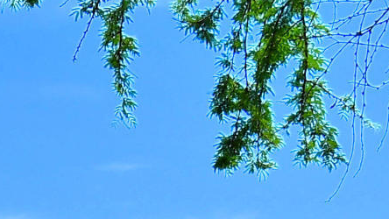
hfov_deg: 8.3
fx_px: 2631
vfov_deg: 4.5
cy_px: 745
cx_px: -211
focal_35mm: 255
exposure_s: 1/320
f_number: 9
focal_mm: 24
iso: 100
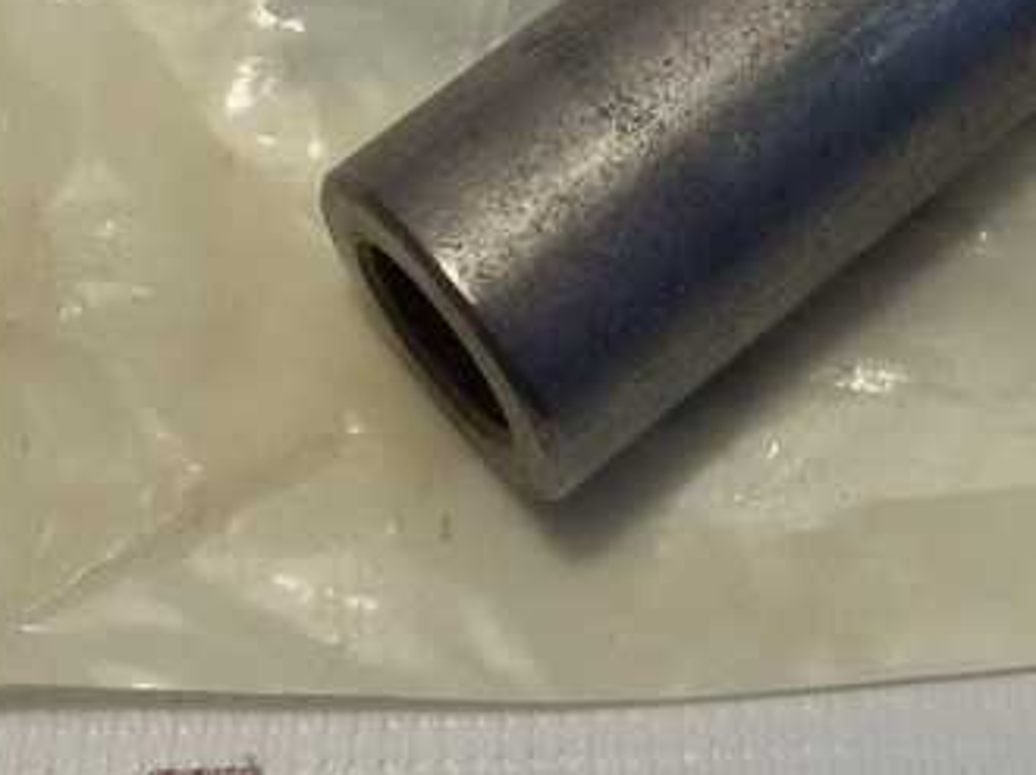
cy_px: -298
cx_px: 722
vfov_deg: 14.8
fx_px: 2811
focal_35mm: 94
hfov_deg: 20.8
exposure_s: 1/100
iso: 50
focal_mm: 2.93
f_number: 2.4
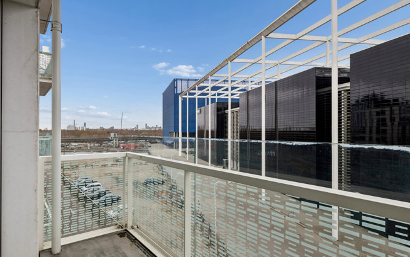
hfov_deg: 84.0
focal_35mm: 20
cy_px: 136
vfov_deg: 59.7
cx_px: 163
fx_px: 224
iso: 200
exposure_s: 1/250
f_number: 8
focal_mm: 16
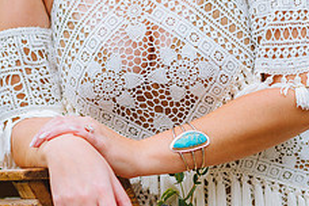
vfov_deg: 6.3
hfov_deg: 9.5
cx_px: 282
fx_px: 1854
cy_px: 240
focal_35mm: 216
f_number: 2
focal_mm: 85
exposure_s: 1/1000
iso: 320
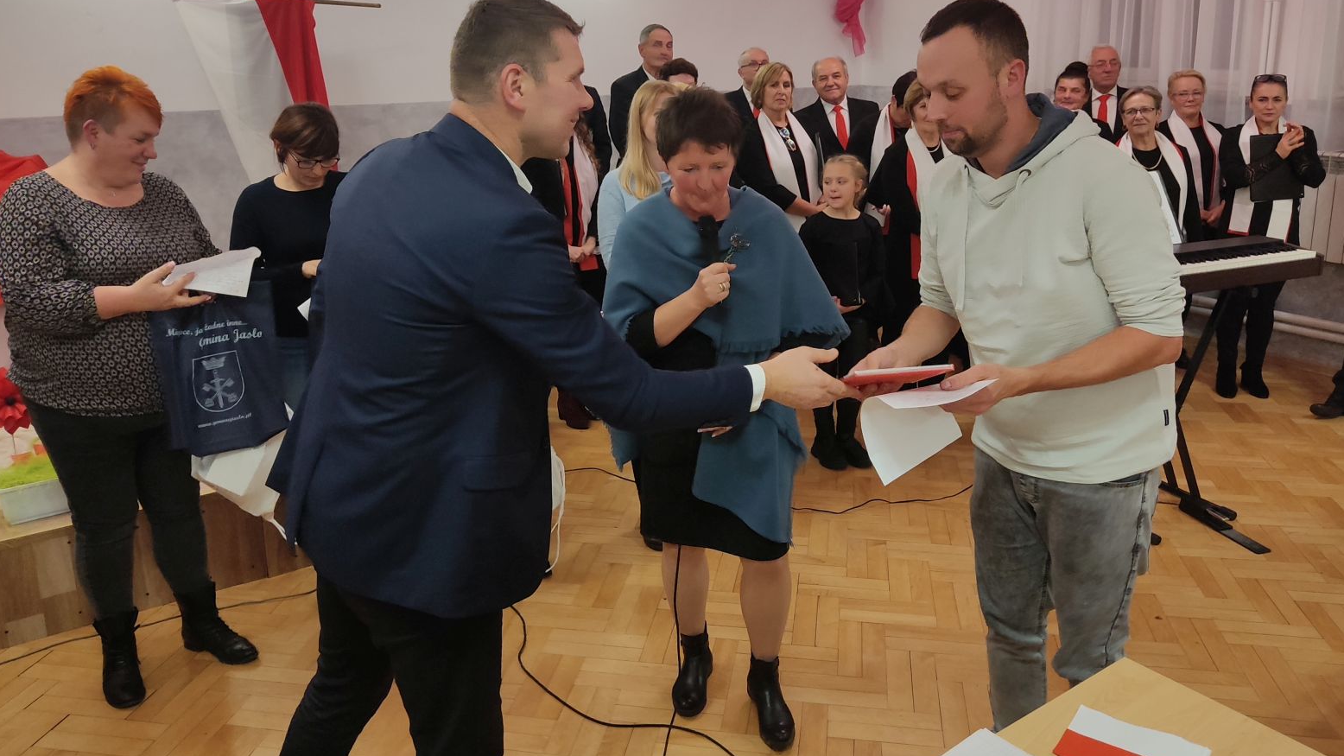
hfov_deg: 67.9
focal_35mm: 28
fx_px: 998
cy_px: 288
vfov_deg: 41.2
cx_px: 682
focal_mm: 4.71
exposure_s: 1/125
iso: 409
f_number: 1.79
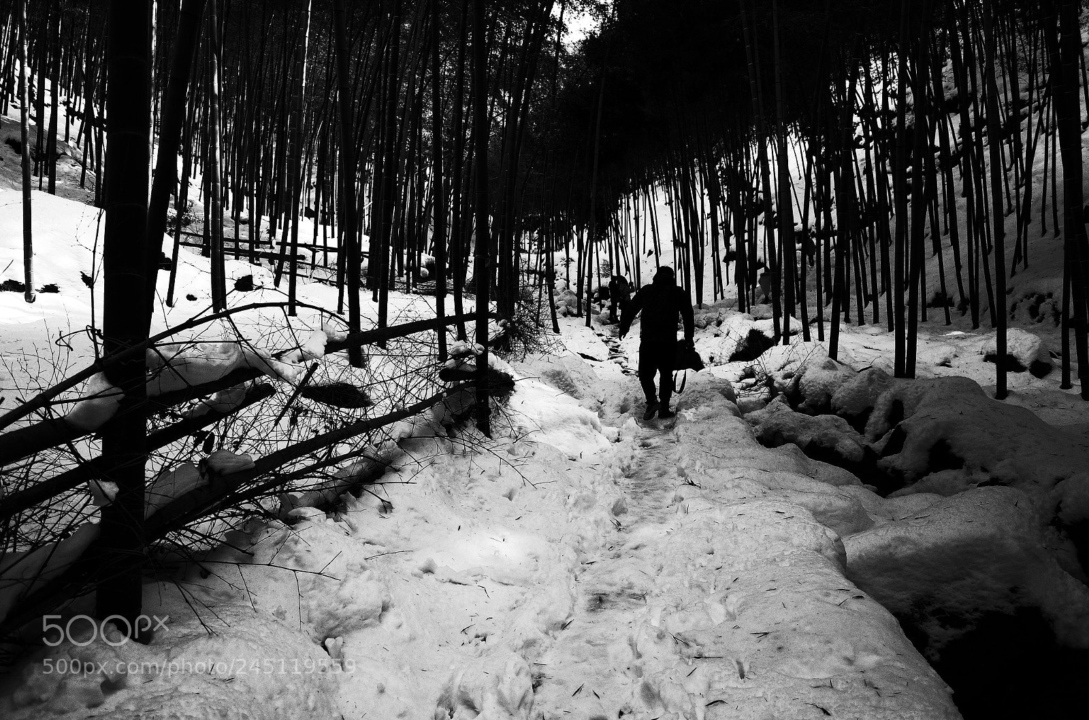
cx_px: 544
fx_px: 845
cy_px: 360
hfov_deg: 65.6
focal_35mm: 28
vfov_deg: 46.2
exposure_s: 1/400
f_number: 2.8
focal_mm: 18.3
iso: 100
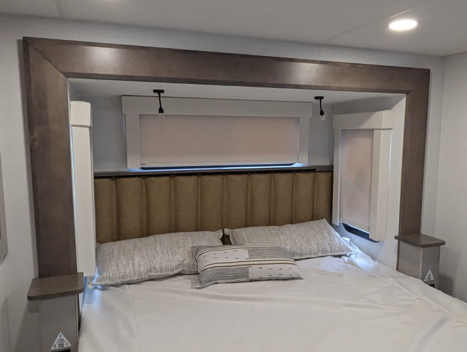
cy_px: 182
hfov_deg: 63.3
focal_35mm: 28
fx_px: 378
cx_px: 255
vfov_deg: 49.8
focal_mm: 2.35
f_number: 2.2
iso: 702
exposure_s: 1/163
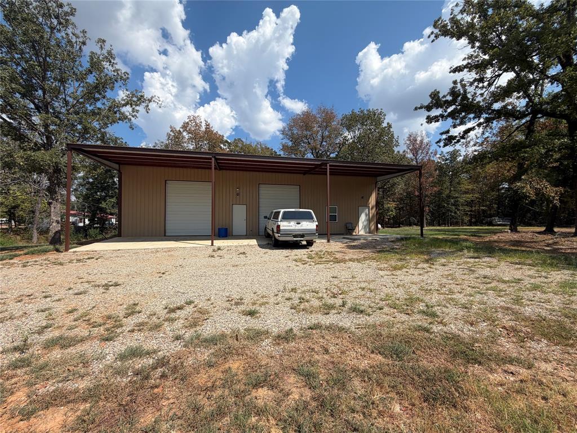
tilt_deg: +2.2
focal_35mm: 14
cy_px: 216
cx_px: 288
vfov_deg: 85.7
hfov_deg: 102.1
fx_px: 233
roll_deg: +2.9
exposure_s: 1/1001
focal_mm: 2.22
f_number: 2.2
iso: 20
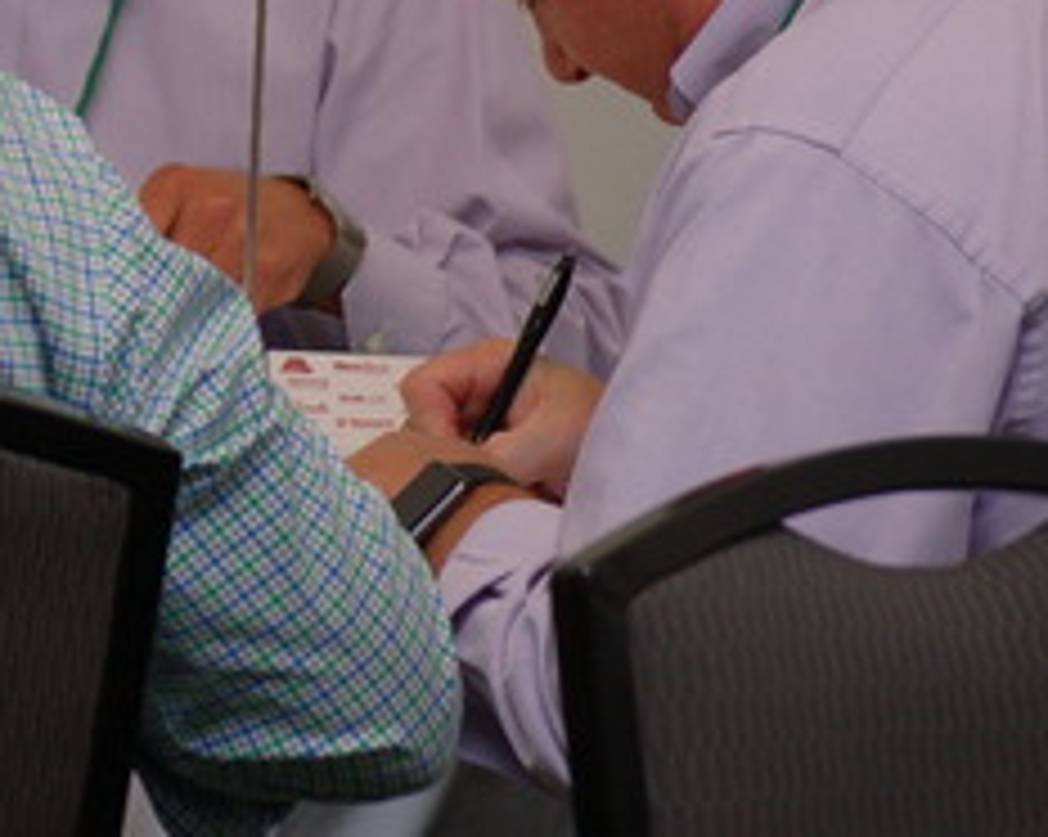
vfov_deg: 4.0
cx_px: -211
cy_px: -133
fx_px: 11807
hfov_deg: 5.1
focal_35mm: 381
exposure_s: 1/60
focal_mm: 90
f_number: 4.5
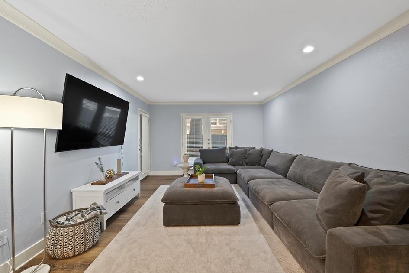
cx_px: 208
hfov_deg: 108.3
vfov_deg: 85.4
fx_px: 148
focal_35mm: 13
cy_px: 135
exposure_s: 1/2
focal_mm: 12
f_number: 9
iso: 640
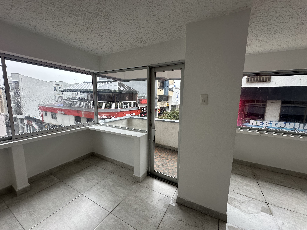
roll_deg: -1.6
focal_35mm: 14
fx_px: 124
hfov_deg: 102.1
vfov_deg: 85.7
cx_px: 154
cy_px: 115
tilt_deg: -8.5
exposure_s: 1/99
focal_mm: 2.22
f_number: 2.2
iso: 80
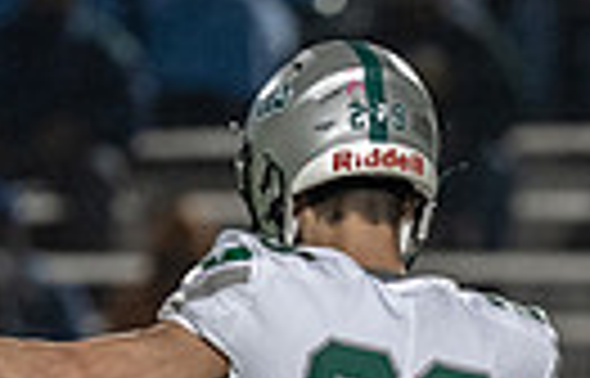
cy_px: 642
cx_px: 538
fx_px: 19372
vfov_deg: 1.1
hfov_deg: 1.7
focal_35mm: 1196
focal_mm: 200
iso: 3200
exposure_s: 1/1250
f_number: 2.8
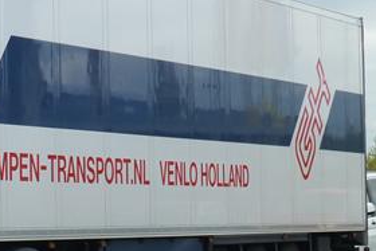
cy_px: 164
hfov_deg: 9.7
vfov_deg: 6.6
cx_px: -125
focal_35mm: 208
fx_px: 2173
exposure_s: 1/400
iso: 100
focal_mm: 12.5
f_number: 5
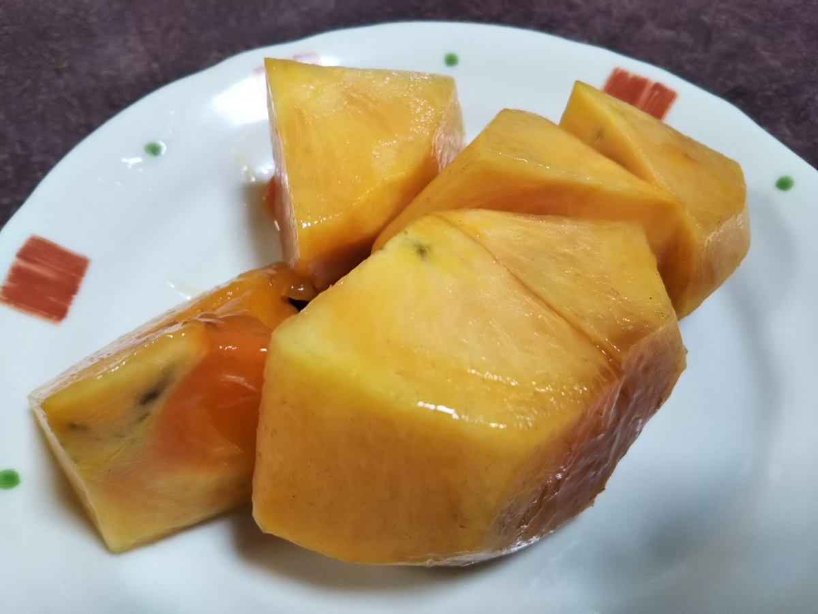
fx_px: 709
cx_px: 409
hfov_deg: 60.0
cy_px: 307
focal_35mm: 30
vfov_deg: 46.8
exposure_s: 1/30
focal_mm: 4
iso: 80
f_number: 2.2
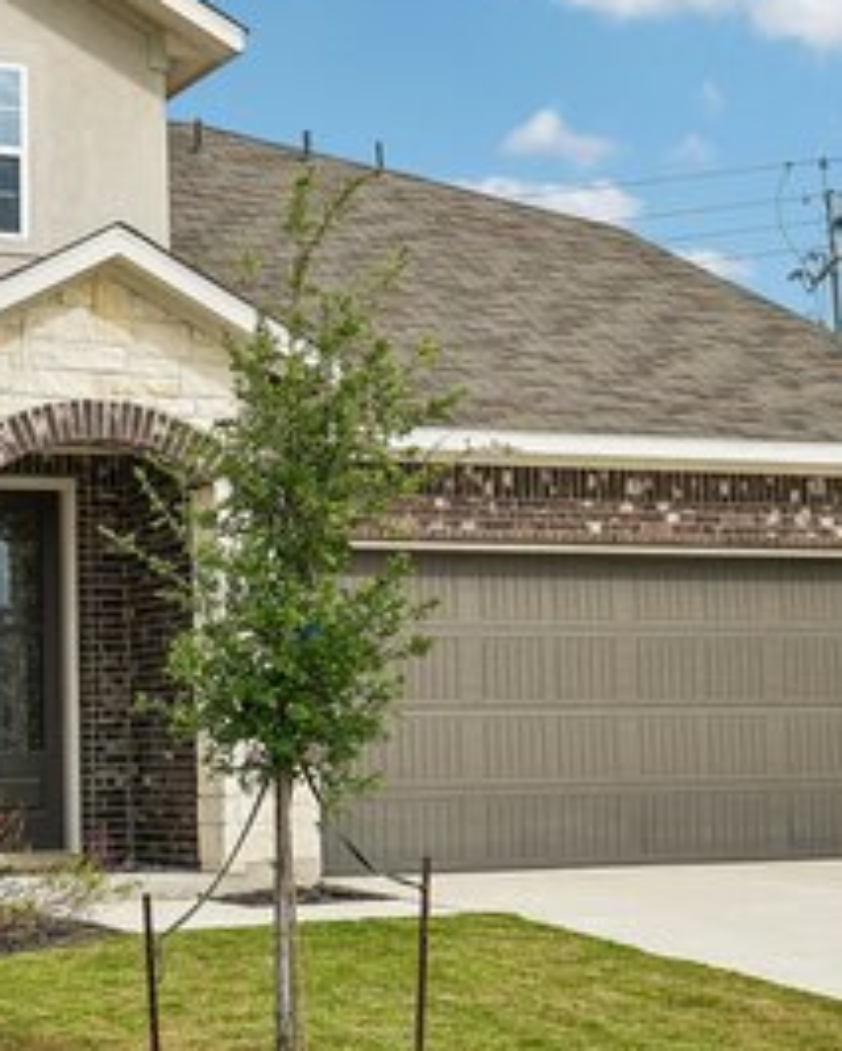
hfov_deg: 19.3
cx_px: 198
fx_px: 2459
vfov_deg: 24.1
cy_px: 405
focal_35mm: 79
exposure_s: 1/500
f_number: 8
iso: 200
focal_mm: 35
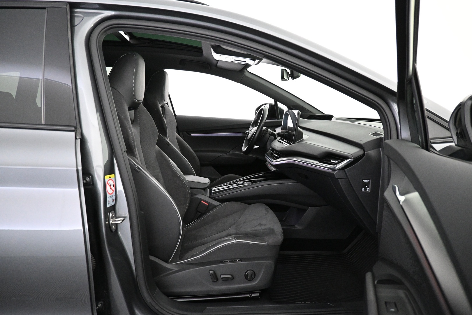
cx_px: 236
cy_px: 158
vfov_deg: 53.1
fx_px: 315
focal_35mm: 24
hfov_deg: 73.7
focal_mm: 16
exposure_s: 1/60
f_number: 3.5
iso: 4000
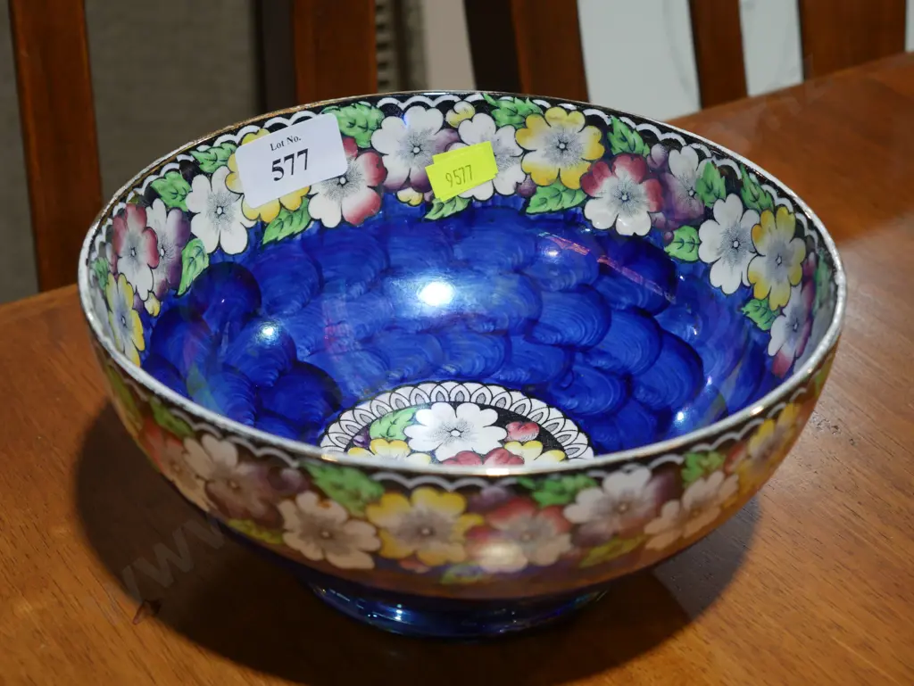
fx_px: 1902
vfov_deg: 20.5
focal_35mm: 72
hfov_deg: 27.0
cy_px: 343
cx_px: 457
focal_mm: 36
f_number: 5.5
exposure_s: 1/80
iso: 640
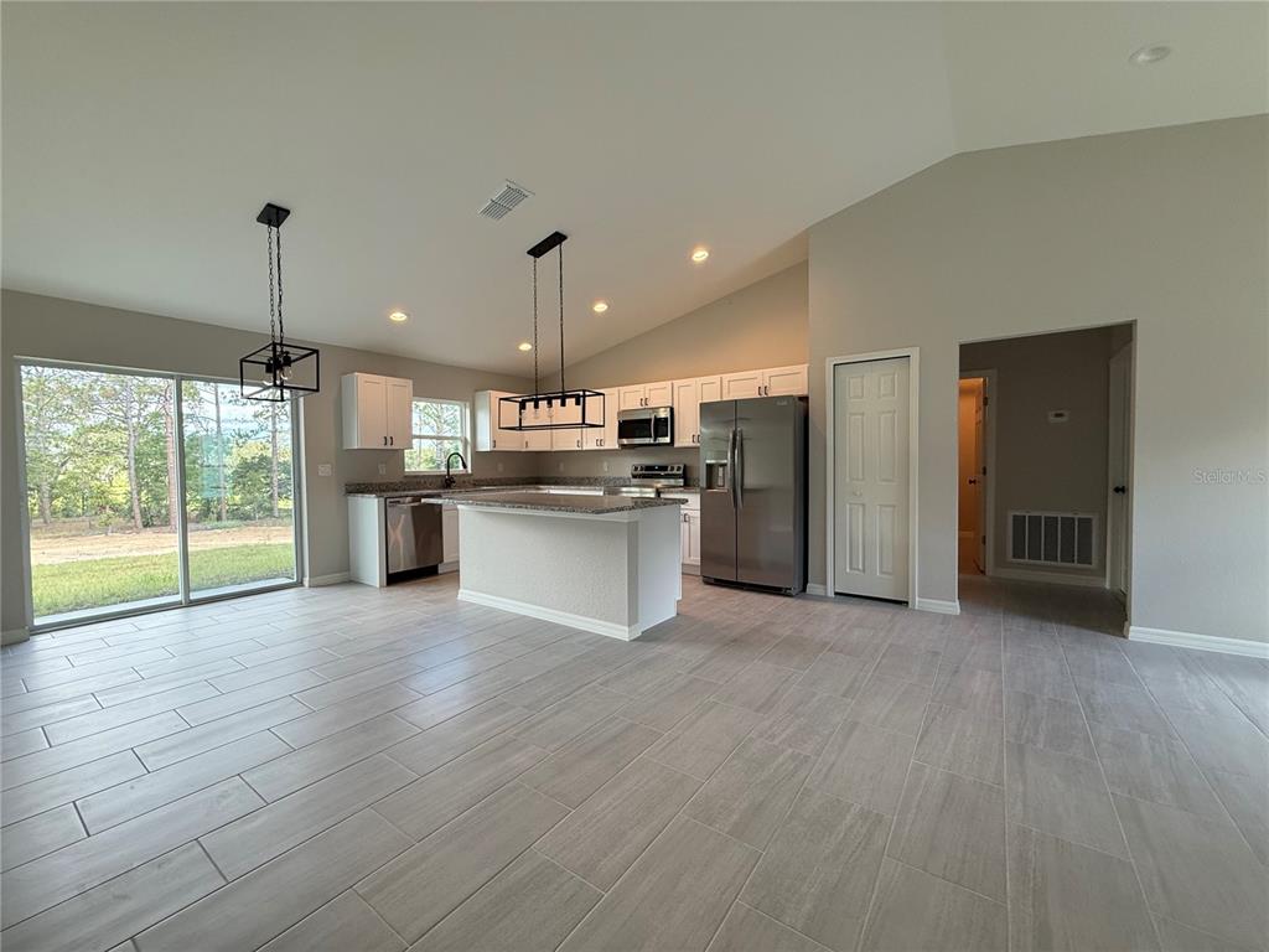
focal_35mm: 14
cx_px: 634
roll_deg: +0.8
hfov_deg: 102.1
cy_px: 476
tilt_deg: -1.0
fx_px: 513
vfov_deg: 85.7
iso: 160
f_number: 2.2
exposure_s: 1/120
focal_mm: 2.22
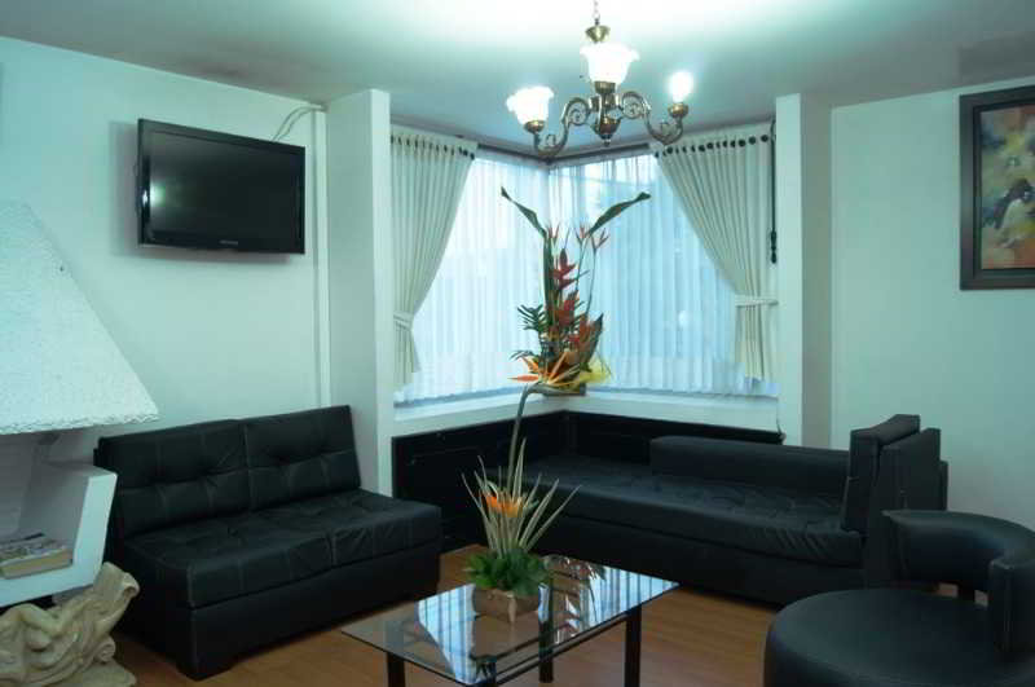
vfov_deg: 47.8
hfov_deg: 67.5
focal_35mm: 27
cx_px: 518
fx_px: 775
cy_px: 344
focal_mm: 18
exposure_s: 1/2
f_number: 7.1
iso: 100
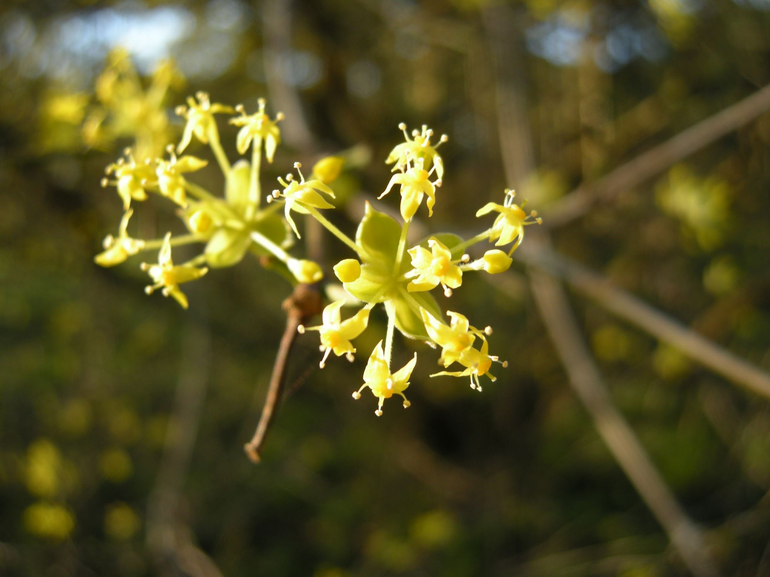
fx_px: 779
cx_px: 385
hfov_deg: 52.6
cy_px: 288
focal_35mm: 35
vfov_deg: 40.7
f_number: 3.4
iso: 64
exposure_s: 1/111
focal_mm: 7.5
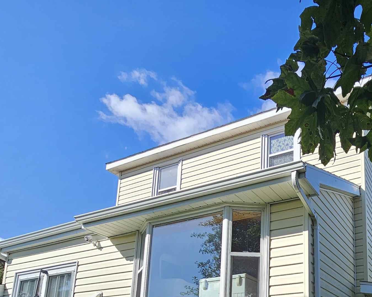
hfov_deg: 55.2
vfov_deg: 42.7
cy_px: 301
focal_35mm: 29
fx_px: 319
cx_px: 309
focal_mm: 2.2
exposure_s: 1/1222
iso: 50
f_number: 2.2
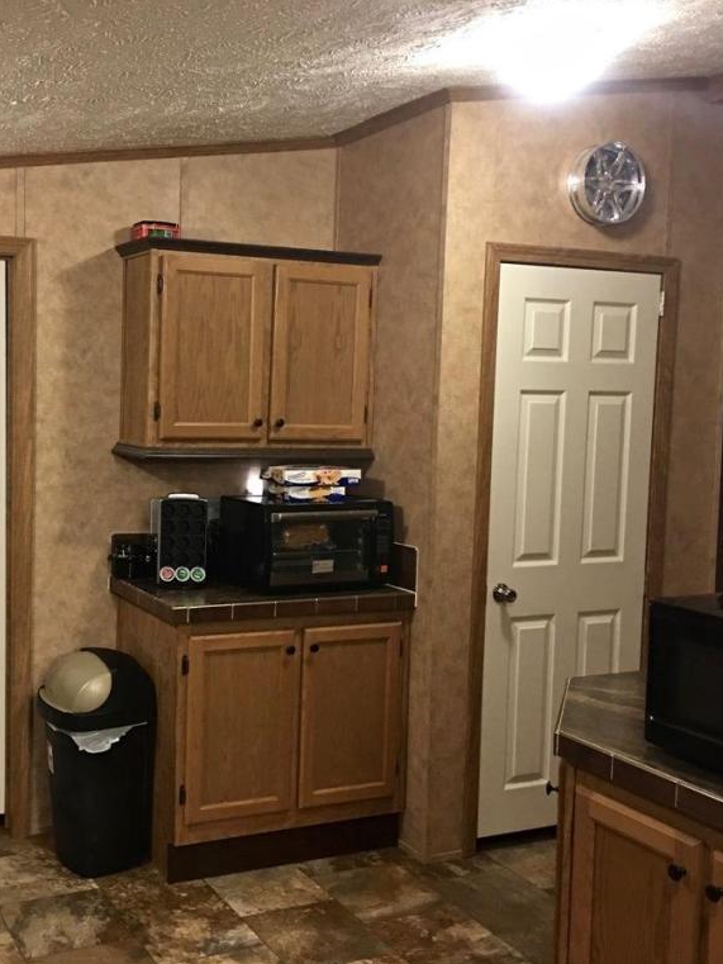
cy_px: 484
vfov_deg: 47.9
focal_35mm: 39
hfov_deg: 36.1
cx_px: 199
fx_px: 1086
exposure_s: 1/8
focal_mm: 4.15
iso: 80
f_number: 2.2
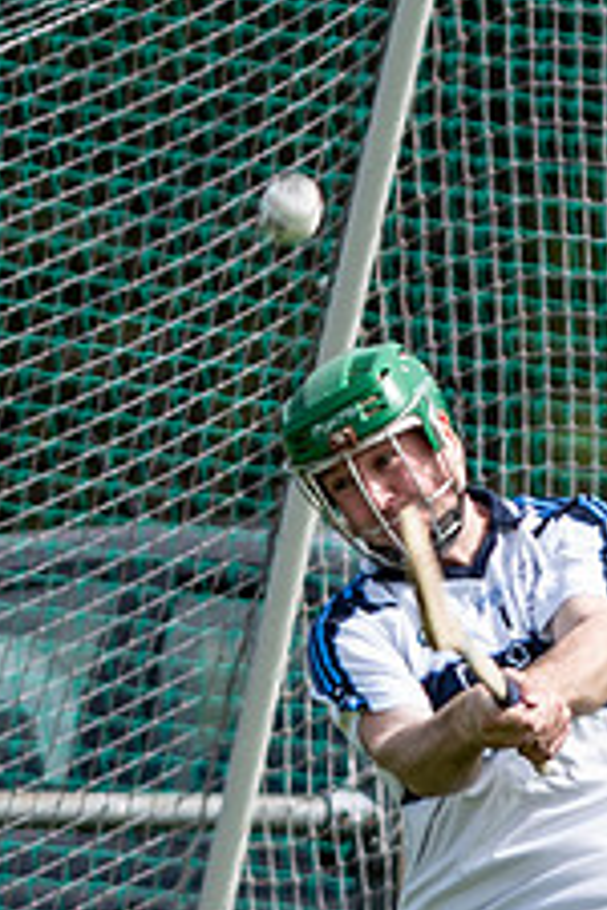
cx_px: 632
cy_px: 1126
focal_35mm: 2267
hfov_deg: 0.6
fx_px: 57332
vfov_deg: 0.9
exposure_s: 1/1600
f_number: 2.8
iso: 100
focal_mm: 300
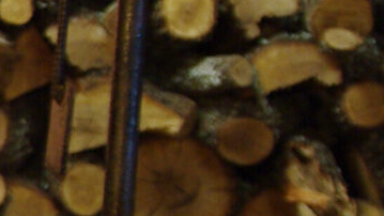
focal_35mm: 254
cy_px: 349
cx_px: -674
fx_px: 2586
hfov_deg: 7.6
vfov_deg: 4.7
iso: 400
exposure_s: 1/30
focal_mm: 23
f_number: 3.5
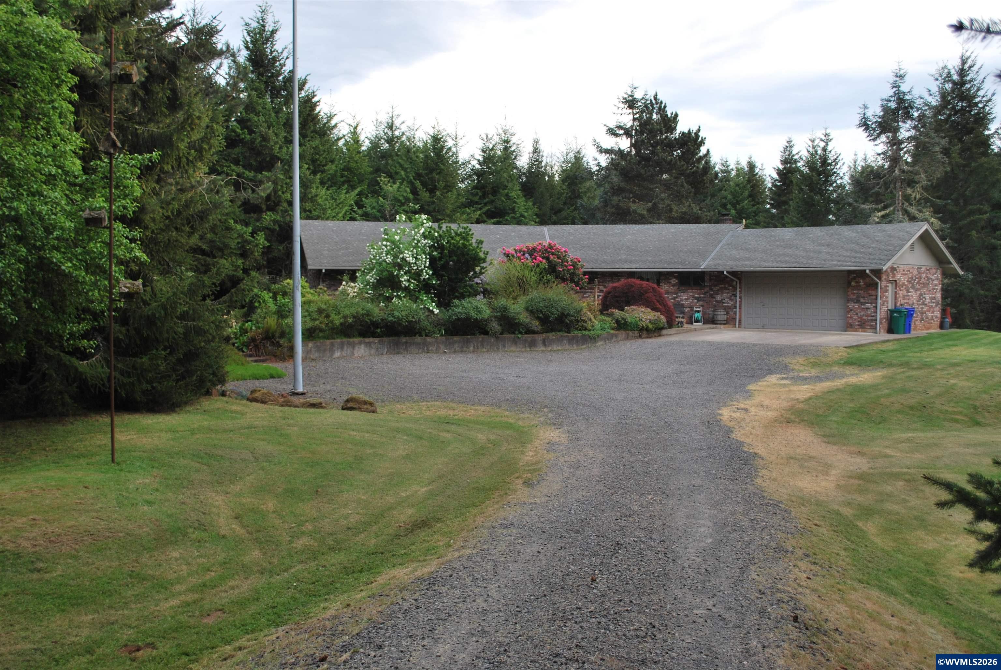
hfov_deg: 53.1
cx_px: 500
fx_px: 1002
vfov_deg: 37.0
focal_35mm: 36
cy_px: 335
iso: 140
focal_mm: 24
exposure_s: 1/125
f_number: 5.6
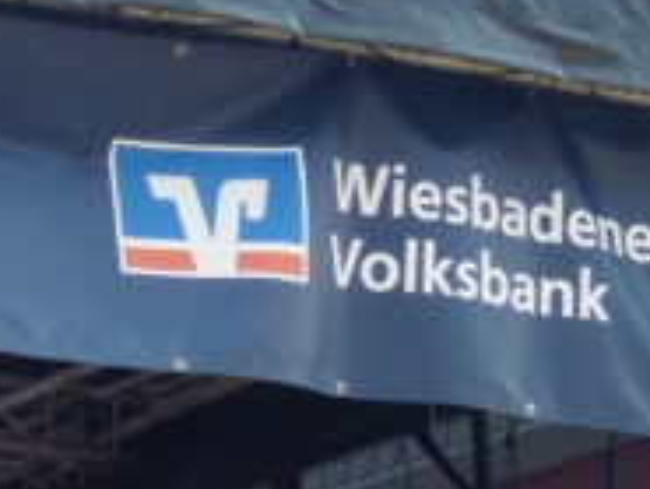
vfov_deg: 5.5
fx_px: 4885
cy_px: 1136
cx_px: -899
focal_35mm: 260
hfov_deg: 7.2
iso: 100
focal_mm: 8.4
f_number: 4
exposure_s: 1/250
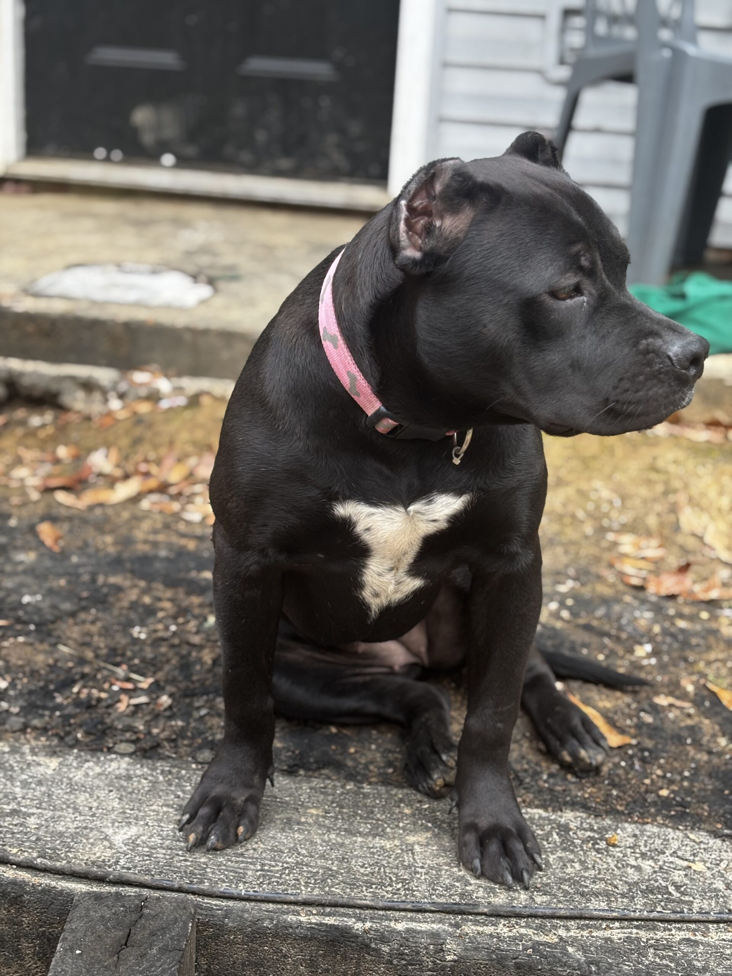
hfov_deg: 28.0
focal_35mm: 52
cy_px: 488
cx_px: 366
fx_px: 1466
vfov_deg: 36.8
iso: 32
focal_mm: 5.96
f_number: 1.6
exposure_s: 1/121
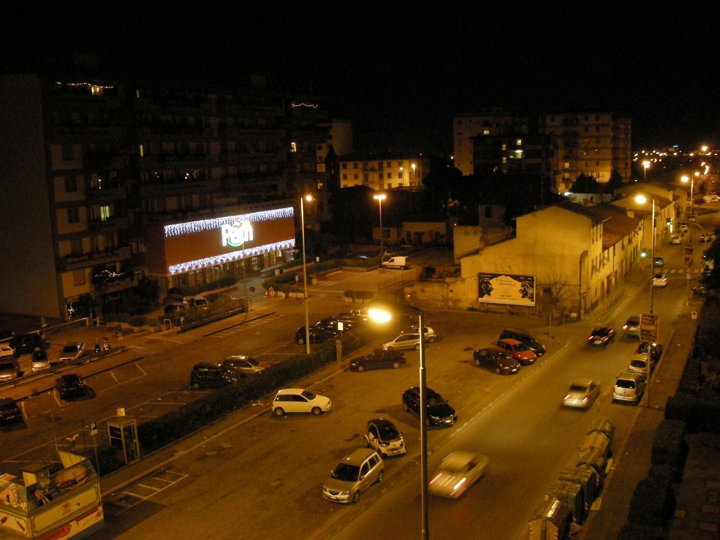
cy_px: 270
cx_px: 360
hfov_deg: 52.6
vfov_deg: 40.7
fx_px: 728
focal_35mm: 35
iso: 400
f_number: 2.8
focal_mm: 5.7
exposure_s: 1/10.1
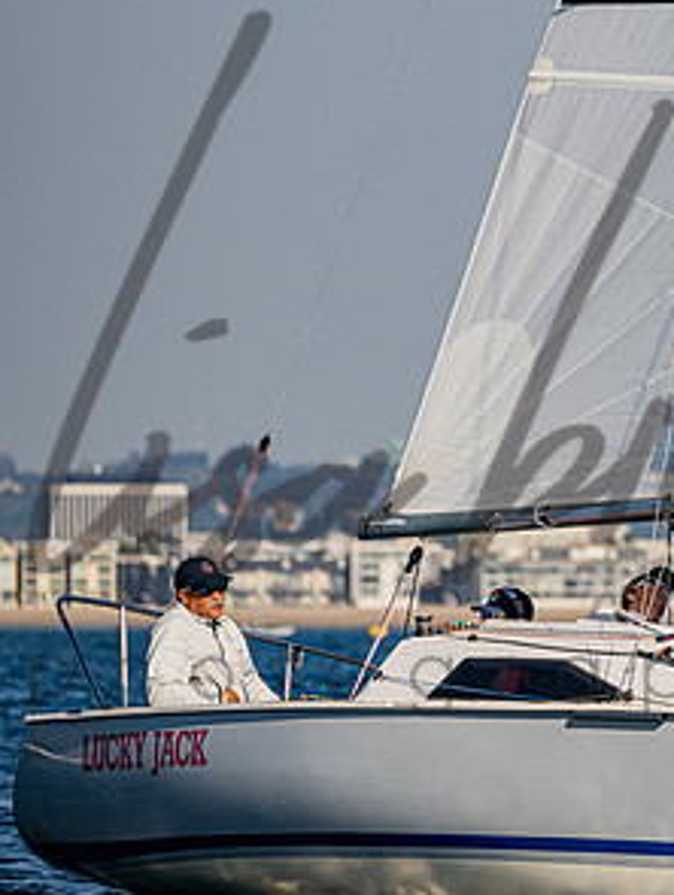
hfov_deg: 2.8
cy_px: 339
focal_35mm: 535
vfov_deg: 3.7
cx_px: 816
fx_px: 13859
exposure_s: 1/6400
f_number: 5
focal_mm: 230
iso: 400
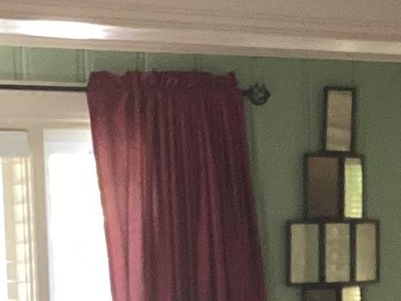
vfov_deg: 8.1
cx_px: 554
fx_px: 2062
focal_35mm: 178
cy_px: 491
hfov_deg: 10.8
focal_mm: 3.3
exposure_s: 1/60
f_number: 2.4
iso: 200
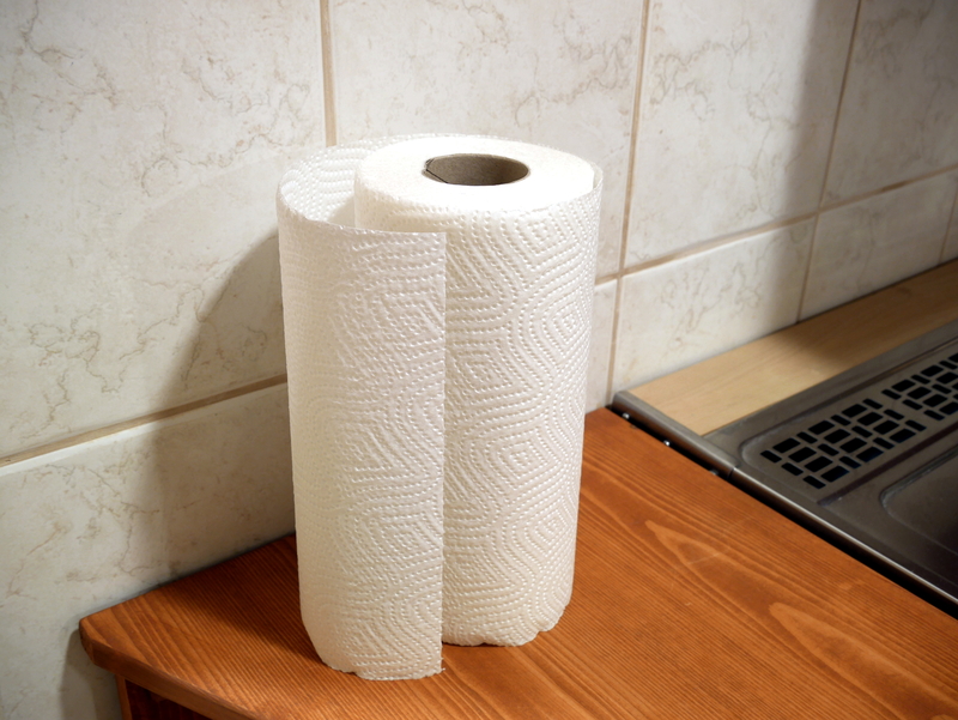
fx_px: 997
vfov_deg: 39.7
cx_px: 479
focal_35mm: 36
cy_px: 360
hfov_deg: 51.3
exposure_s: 1/1.3
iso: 200
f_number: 6.3
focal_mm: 18
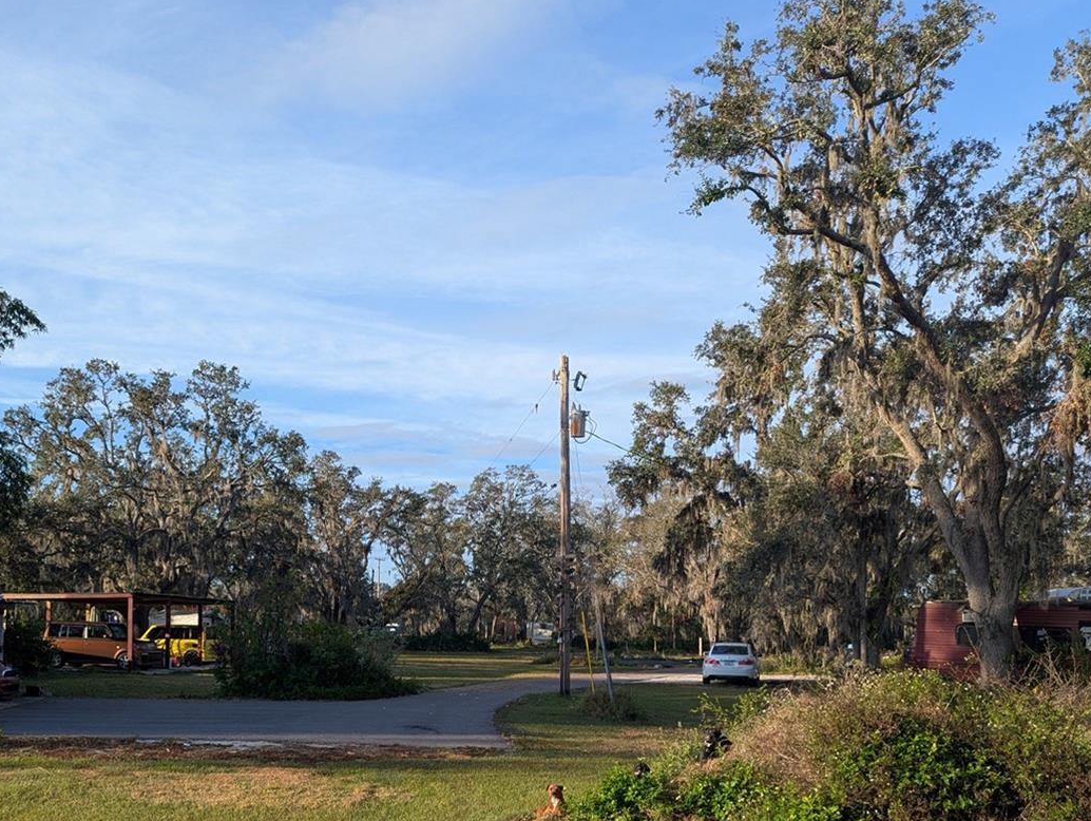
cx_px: 458
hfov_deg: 49.9
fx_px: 1167
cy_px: 611
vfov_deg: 37.8
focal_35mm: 37
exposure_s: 1/993
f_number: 1.85
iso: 47
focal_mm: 6.81
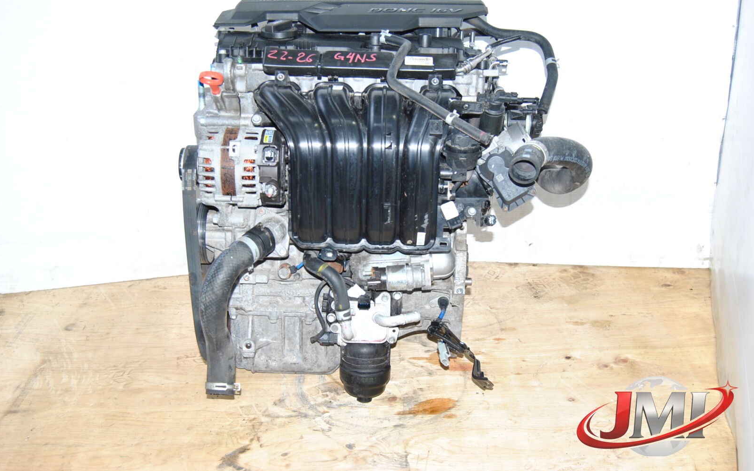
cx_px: 376
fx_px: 884
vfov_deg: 29.9
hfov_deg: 46.2
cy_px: 220
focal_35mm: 43
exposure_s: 1/200
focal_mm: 28
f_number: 5.6
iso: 400
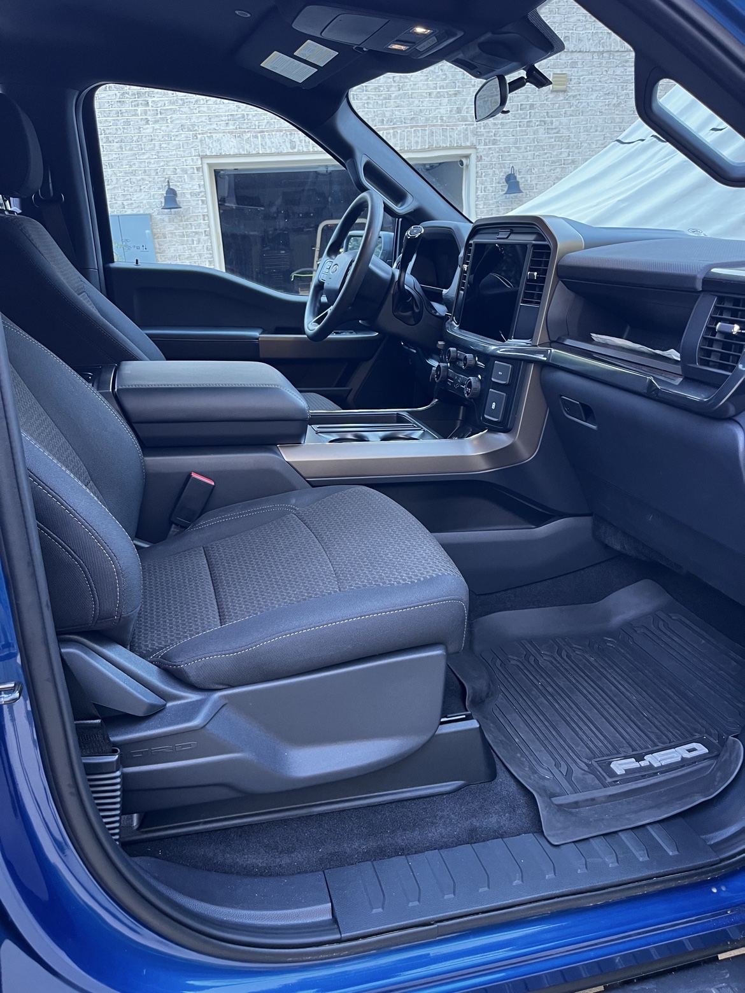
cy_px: 496
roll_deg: +3.5
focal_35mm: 26
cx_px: 372
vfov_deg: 67.3
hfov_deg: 53.1
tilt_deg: -18.7
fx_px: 746
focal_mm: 5.1
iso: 160
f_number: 1.6
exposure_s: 1/60
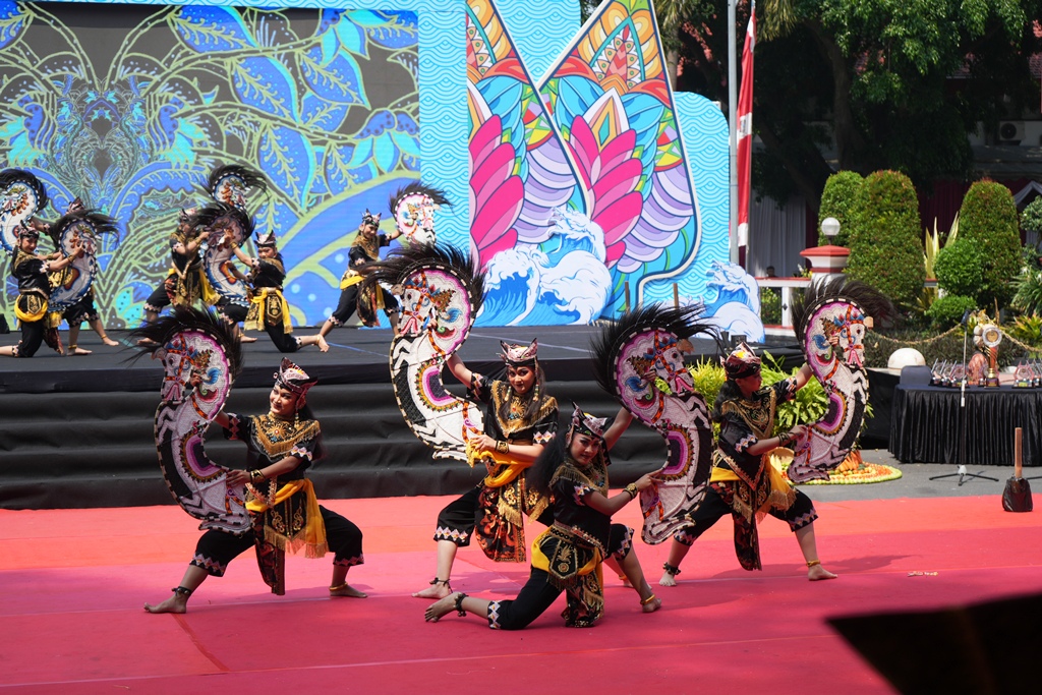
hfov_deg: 28.8
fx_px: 2026
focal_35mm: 70
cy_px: 348
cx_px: 521
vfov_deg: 19.5
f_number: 5.6
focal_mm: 70
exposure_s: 1/500
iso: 125
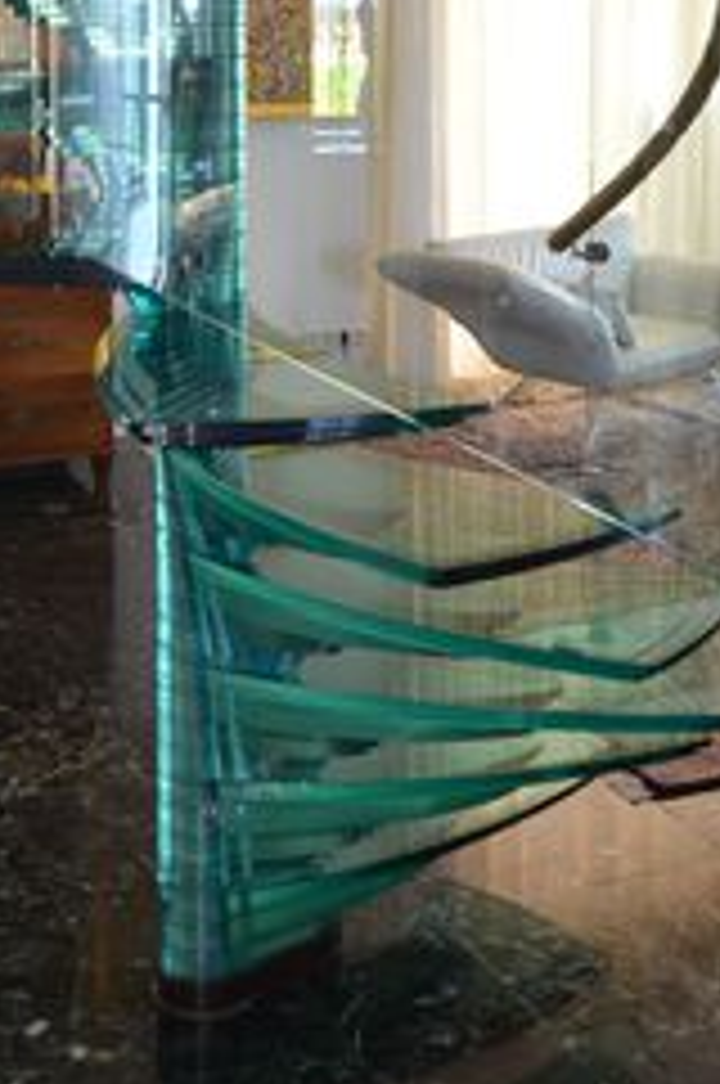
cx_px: 259
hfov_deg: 22.8
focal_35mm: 59
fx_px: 1776
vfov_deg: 32.2
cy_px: 103
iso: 800
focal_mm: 19
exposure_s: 1/60
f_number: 4.2
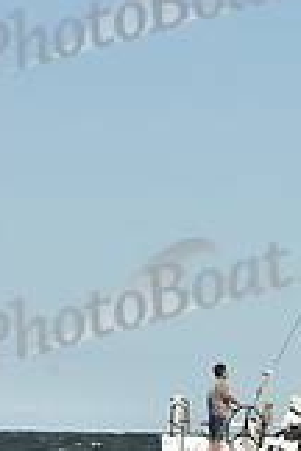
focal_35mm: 250
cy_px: 114
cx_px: 509
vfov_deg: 8.2
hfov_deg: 5.4
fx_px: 3135
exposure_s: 1/800
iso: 250
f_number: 9
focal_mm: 70
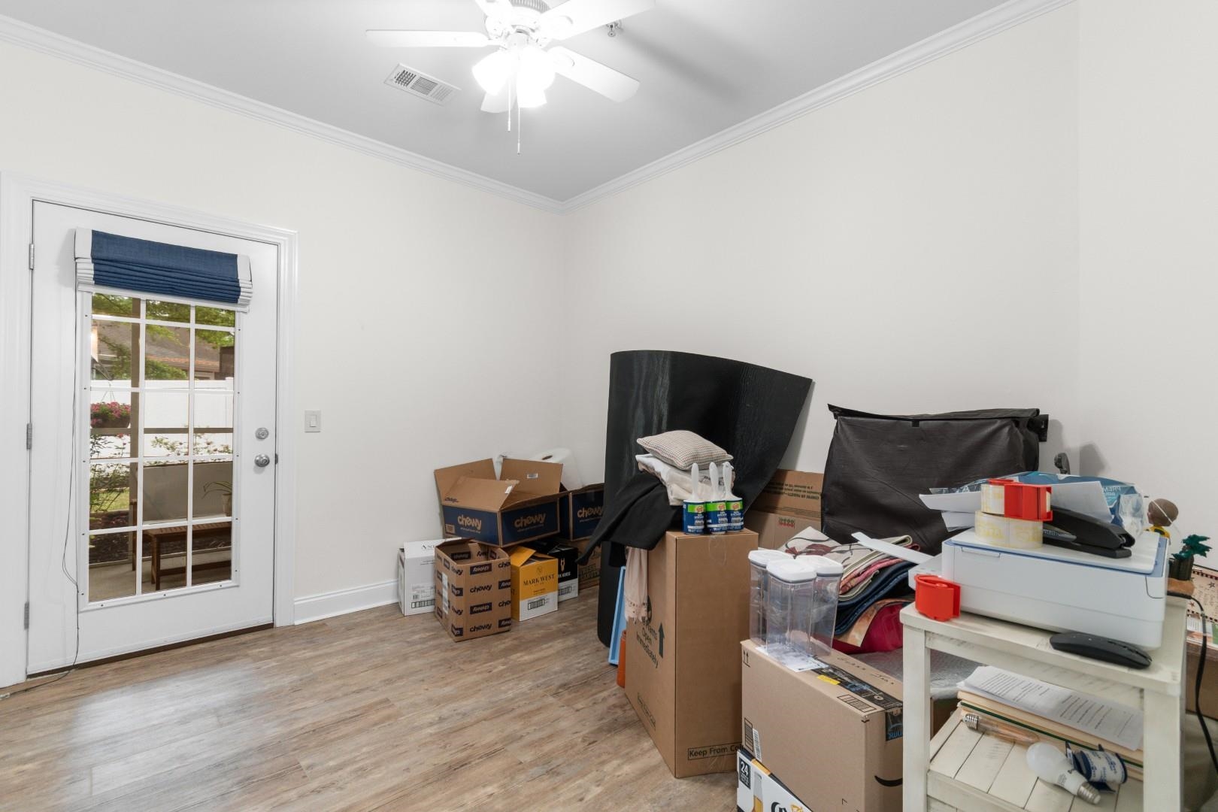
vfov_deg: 77.3
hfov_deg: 100.4
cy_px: 406
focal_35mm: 15
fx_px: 507
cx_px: 609
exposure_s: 1/2
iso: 100
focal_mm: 10
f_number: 4.5
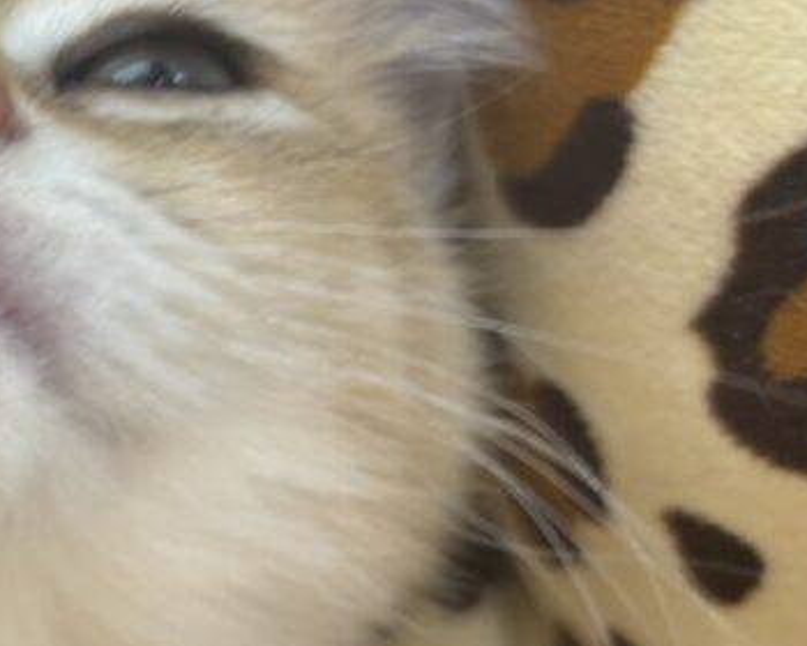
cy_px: 408
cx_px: -406
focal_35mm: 87
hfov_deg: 19.2
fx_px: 2078
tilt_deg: -61.0
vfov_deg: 17.6
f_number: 1.6
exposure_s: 1/50
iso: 80
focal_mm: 5.96
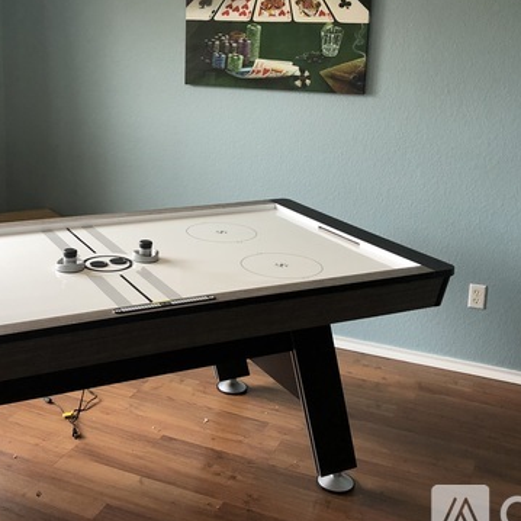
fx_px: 783
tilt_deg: -11.3
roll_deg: -0.9
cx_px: 182
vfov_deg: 36.5
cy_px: 180
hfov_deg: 36.5
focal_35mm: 46
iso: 40
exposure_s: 1/30
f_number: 1.8
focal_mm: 3.99
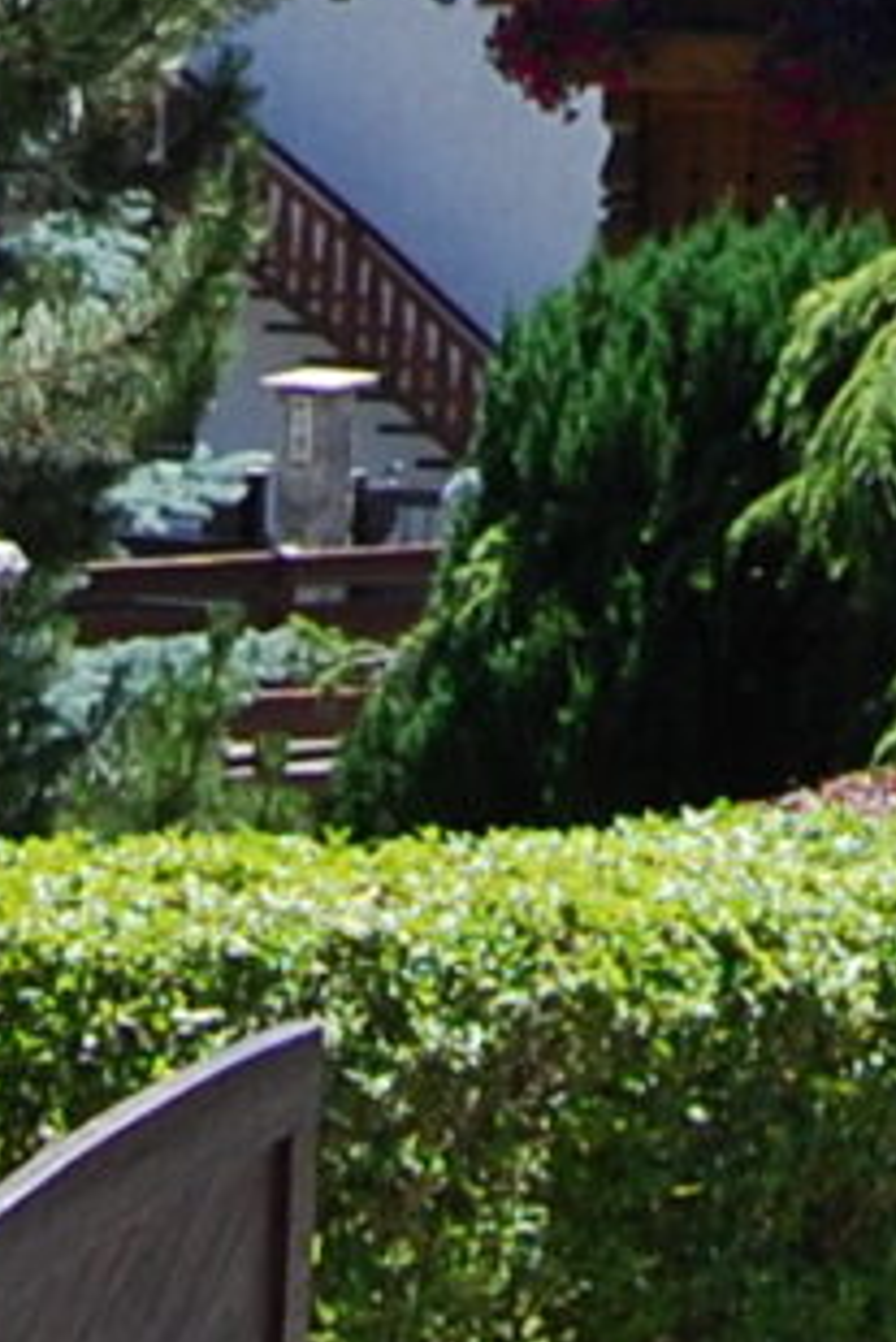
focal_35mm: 248
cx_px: 1043
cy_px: -2030
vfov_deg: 7.7
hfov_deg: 5.5
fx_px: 9248
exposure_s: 1/250
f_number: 8
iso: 200
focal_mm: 20
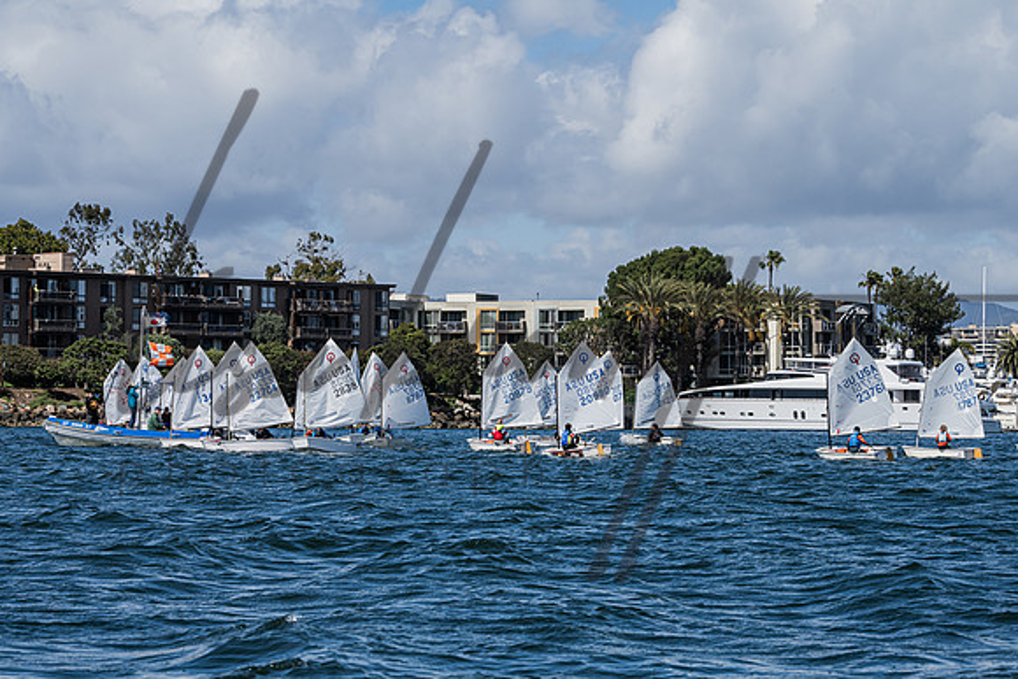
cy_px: 340
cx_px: 509
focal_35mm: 126
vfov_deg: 10.9
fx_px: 3565
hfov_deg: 16.3
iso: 320
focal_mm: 125
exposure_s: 1/640
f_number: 13
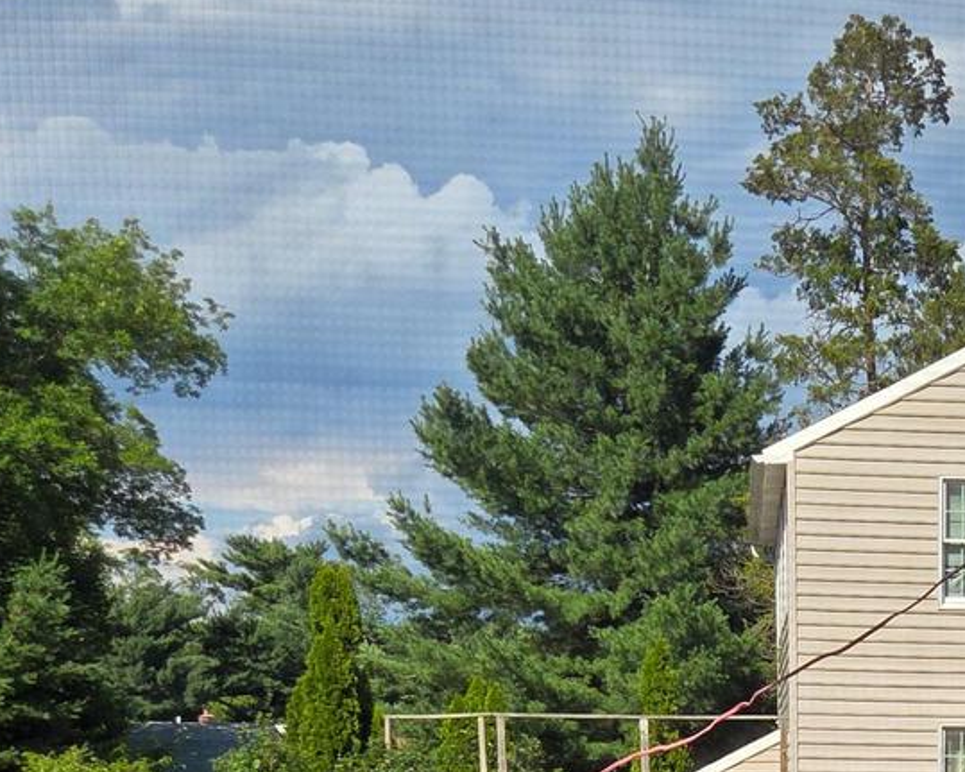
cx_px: 945
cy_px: 1103
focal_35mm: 64
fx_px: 1828
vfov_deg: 20.8
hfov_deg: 28.0
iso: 80
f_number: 1.8
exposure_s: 1/2054
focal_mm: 5.4
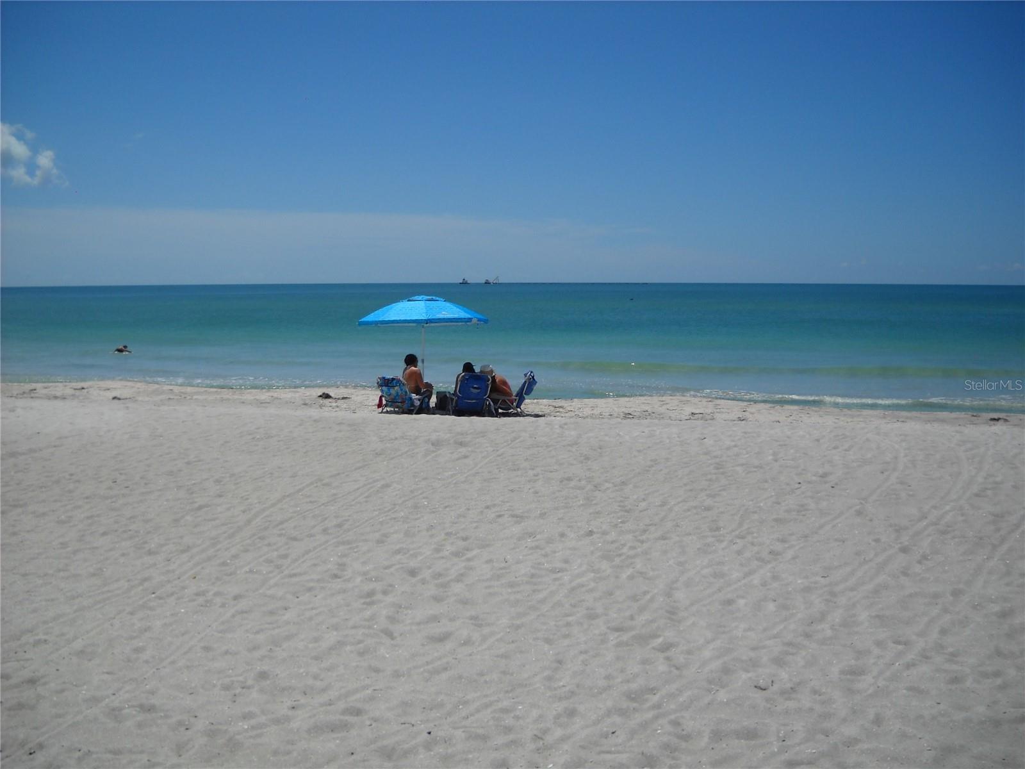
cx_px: 512
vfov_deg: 35.1
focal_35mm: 41
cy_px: 384
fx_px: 1214
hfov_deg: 45.8
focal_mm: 6.72
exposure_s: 1/804
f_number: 5.5
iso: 64
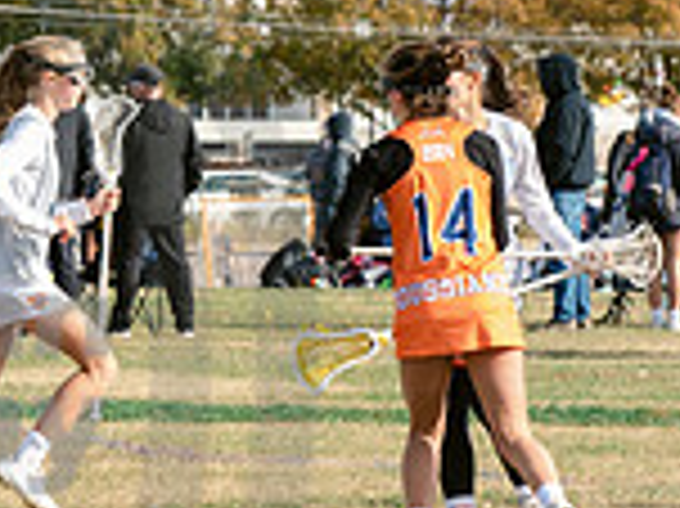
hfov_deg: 3.9
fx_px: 10011
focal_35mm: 510
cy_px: 372
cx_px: -560
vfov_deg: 2.9
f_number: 7.1
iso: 250
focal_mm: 125
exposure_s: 1/800
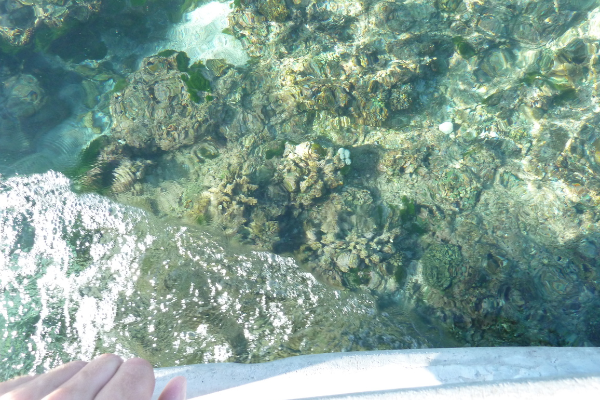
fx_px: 450
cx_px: 308
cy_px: 168
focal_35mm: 27
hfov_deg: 67.4
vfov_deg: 47.7
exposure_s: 1/250
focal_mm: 4.1
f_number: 3.3
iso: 200
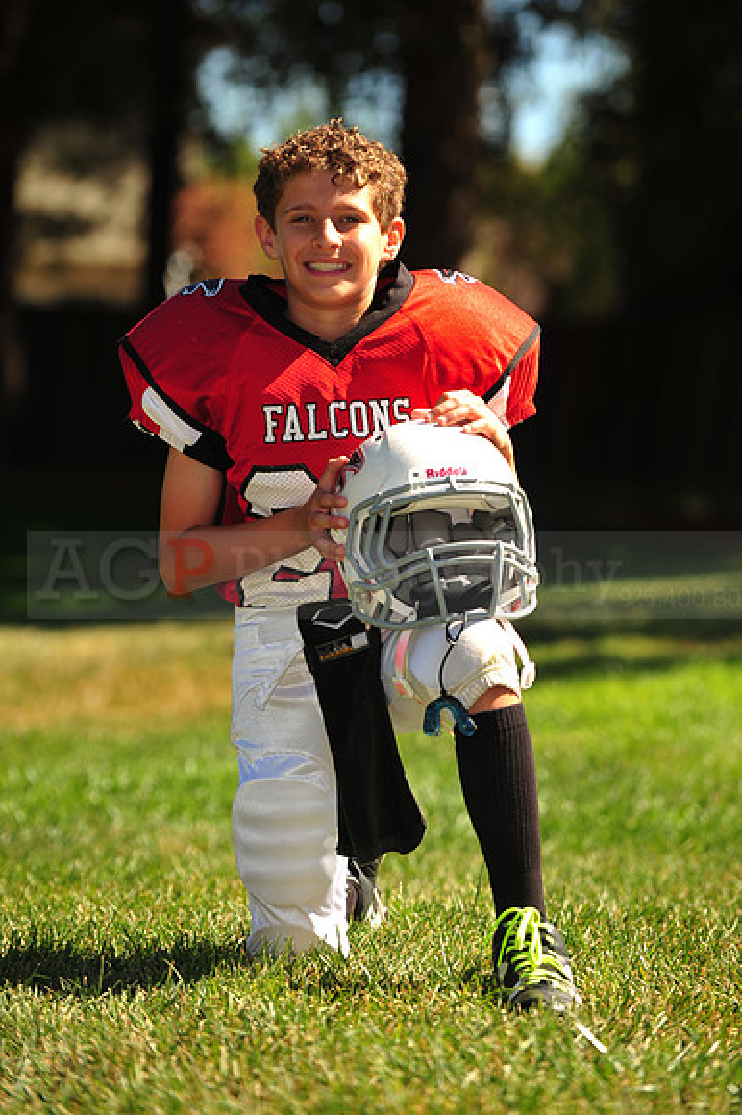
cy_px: 558
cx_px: 371
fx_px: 5262
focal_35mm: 170
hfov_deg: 8.1
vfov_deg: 12.1
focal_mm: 170
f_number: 4.5
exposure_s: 1/500
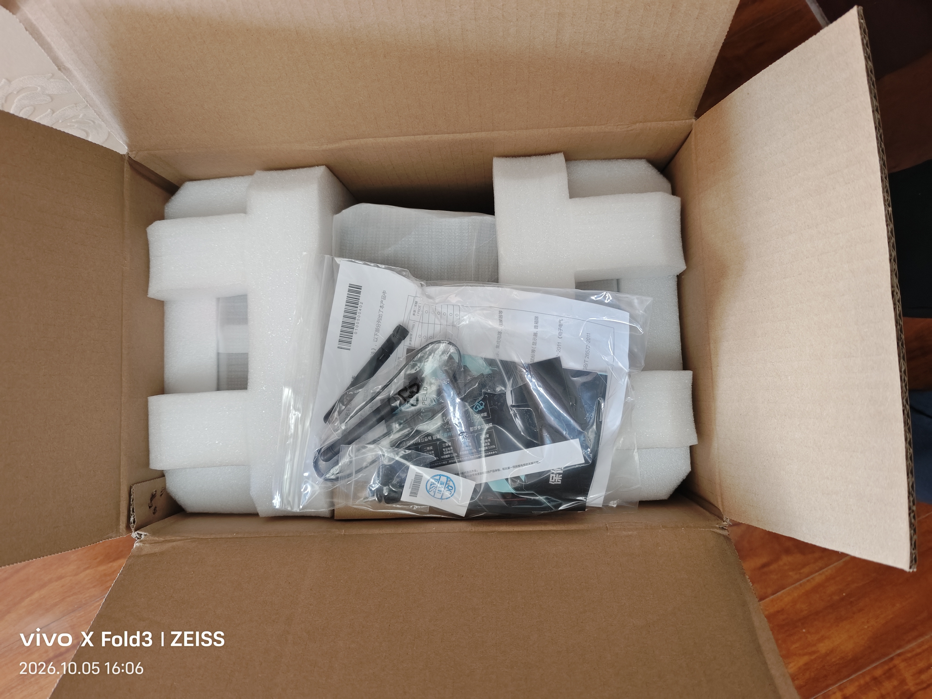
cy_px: 350
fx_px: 619
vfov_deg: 58.9
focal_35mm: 23
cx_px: 466
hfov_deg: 73.9
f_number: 1.75
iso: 568
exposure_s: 1/50
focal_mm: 5.5
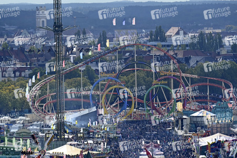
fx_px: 1975
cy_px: 79
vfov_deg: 4.6
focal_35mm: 300
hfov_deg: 6.9
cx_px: 118
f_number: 6.3
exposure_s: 1/1000
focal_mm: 200
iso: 200
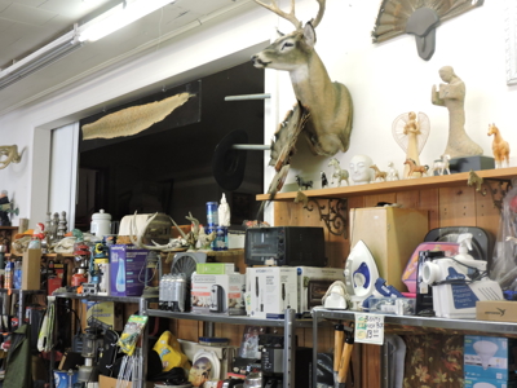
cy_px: 194
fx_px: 702
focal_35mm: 47
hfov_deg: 40.4
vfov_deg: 30.9
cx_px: 258
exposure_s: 1/25
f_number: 3.5
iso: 400
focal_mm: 8.4
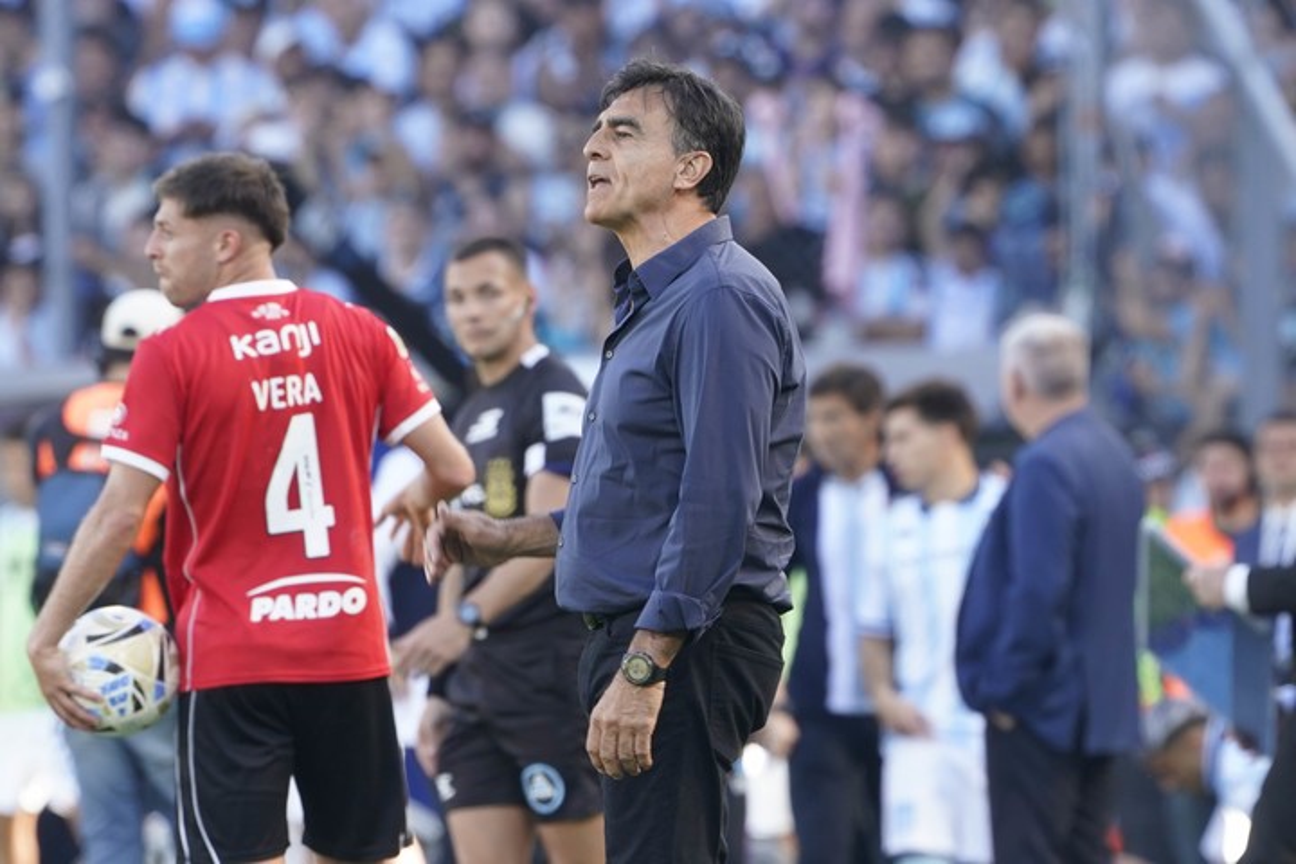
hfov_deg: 2.5
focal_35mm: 829
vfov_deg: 1.7
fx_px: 29842
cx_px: 648
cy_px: 432
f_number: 8
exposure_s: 1/160
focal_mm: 553
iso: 800
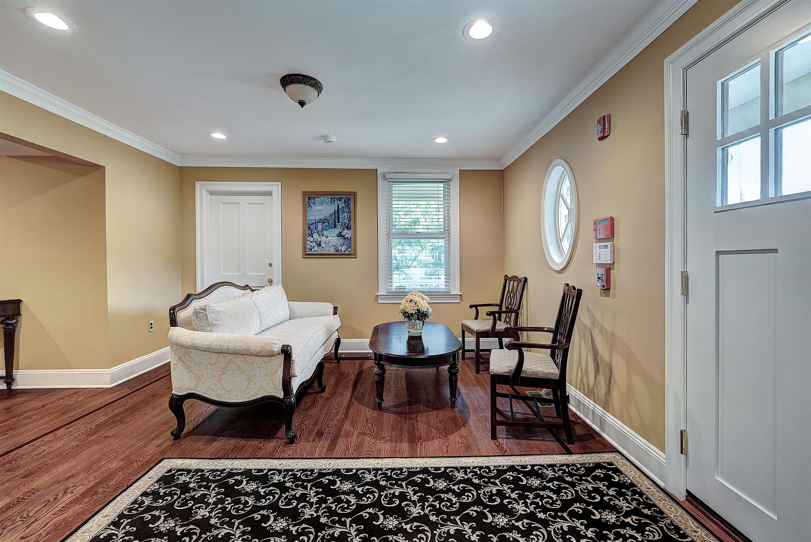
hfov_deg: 100.4
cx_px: 406
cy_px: 271
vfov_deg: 77.4
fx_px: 338
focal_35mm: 15
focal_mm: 15
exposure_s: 1/2.5
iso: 400
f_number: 8
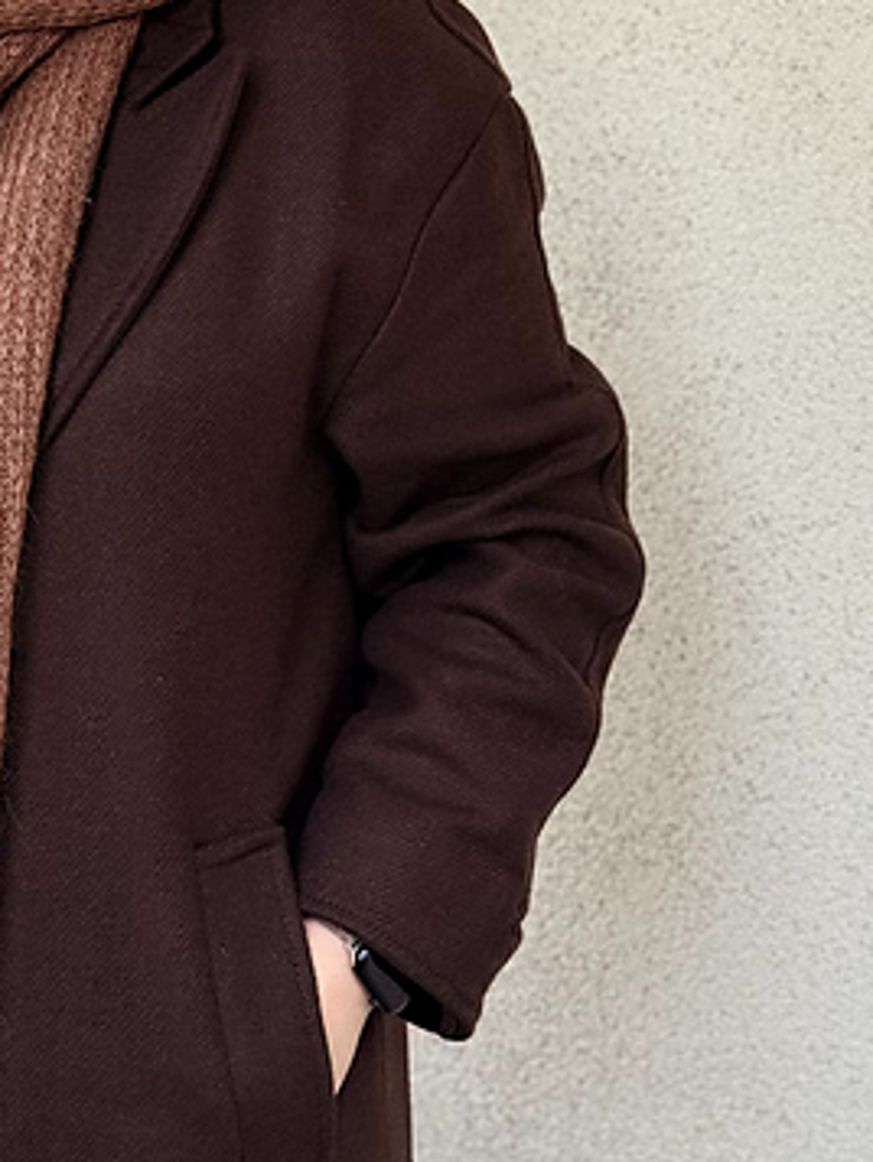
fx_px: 2890
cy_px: 290
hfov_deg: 17.0
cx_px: 160
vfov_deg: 22.5
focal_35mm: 86
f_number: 1.78
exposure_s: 1/506
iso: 80
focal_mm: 6.76
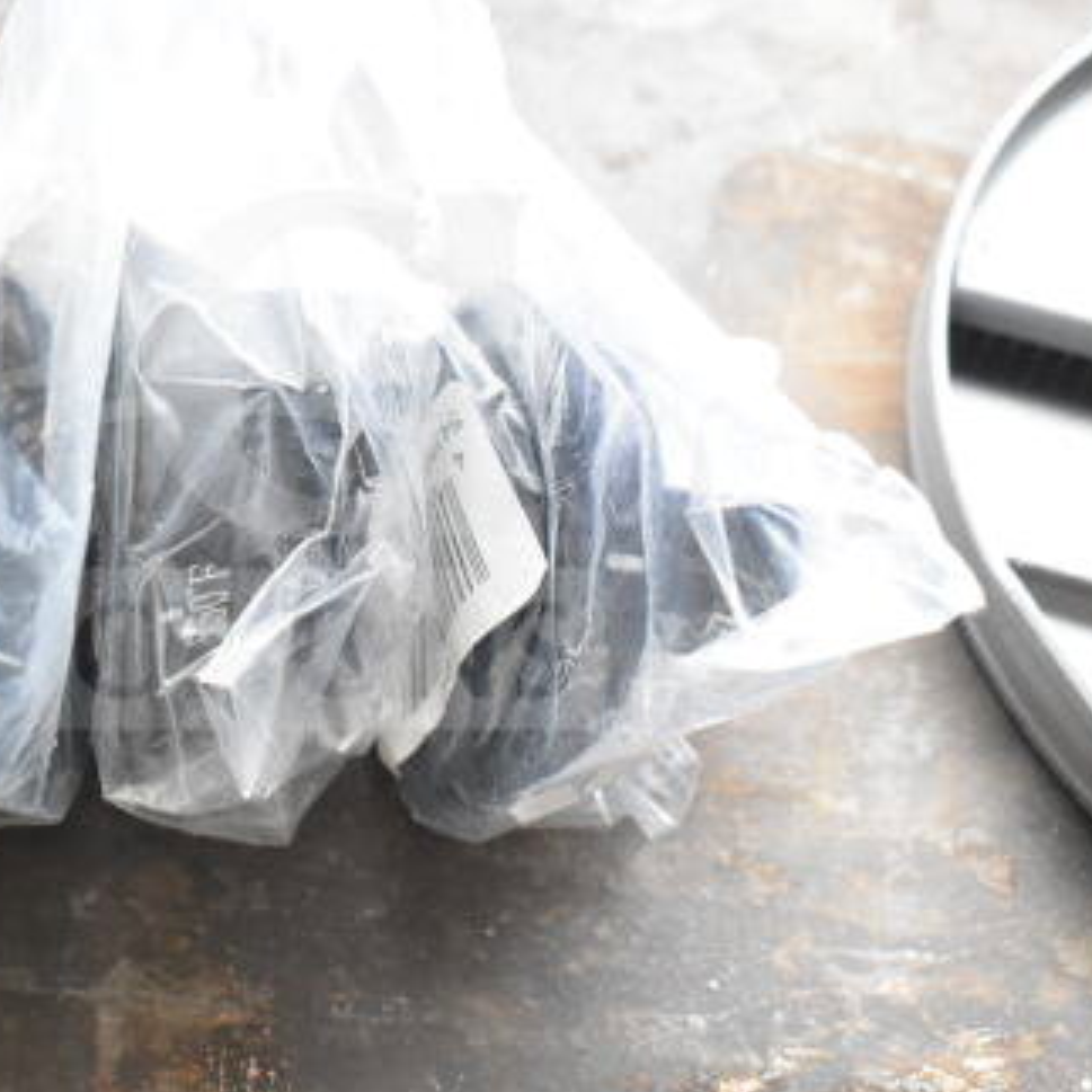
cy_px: 461
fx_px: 2748
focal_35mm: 77
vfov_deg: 22.5
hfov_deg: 22.2
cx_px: 223
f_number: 5.6
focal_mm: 32
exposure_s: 1/125
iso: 1600
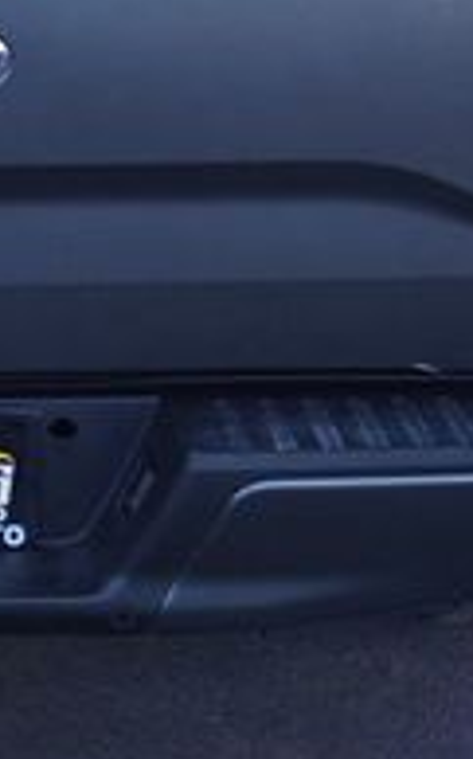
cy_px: 70
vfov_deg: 20.2
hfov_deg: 12.4
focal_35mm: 101
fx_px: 2086
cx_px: -203
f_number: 5
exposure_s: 1/80
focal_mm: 20
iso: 100
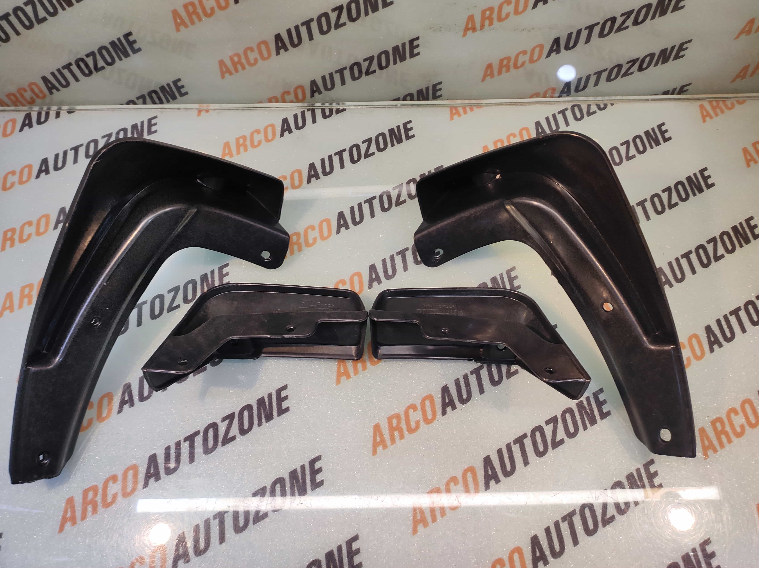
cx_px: 366
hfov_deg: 87.8
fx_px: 394
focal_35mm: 18
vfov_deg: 71.5
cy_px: 272
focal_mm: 4.74
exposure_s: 1/33
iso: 140
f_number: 1.79
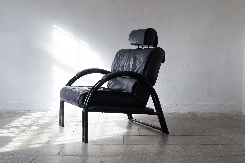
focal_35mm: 42
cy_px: 82
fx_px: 286
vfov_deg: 31.9
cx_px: 122
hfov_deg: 46.4
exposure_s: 1/80
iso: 400
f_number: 5.6
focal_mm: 28
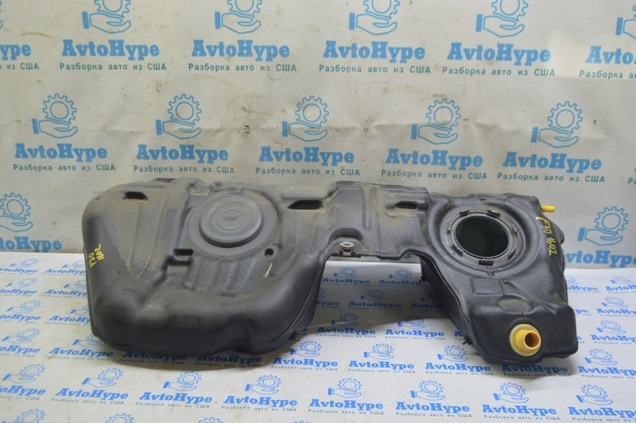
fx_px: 530
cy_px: 212
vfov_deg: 43.5
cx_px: 318
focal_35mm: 30
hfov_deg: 62.0
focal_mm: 20
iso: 400
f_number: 5.6
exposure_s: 1/20
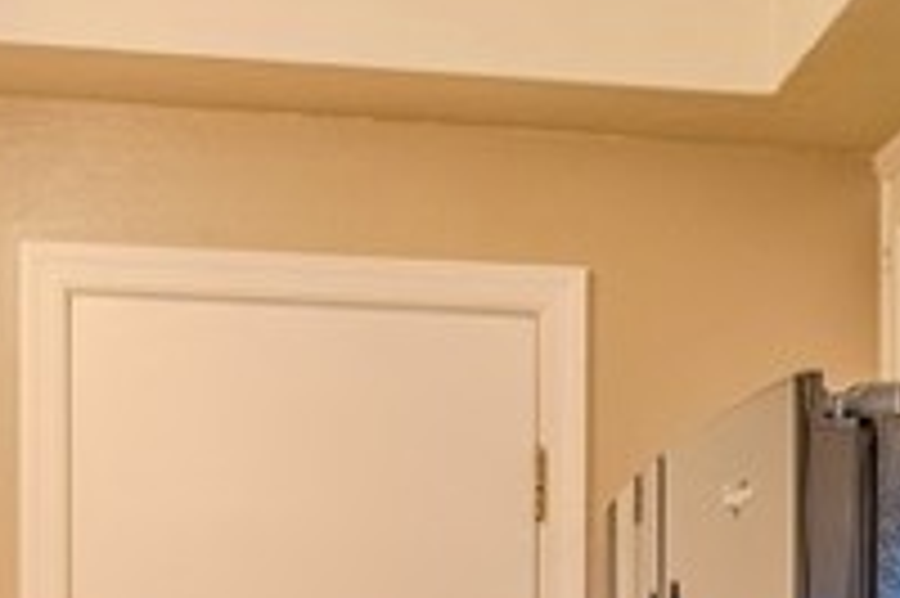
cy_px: 834
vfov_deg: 15.6
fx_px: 2048
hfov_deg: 24.7
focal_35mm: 82
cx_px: 590
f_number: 7.1
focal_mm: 16
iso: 800
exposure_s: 1/125
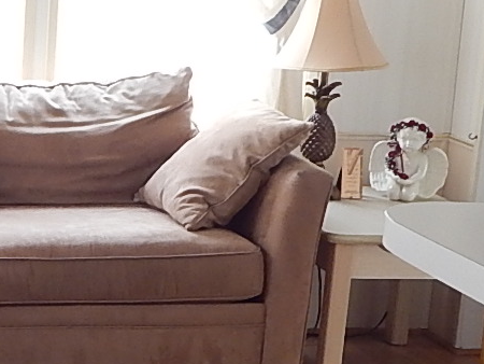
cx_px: -106
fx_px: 1623
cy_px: 263
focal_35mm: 116
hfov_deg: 16.2
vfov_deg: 12.8
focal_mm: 4
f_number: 3
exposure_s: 1/40
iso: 125
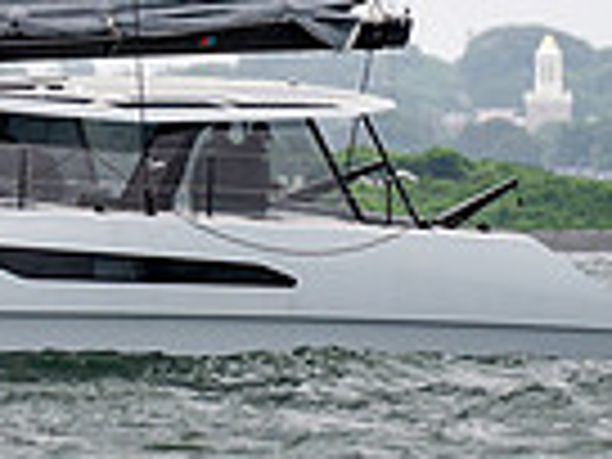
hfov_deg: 1.9
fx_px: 18882
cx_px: -130
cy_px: -212
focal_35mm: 1068
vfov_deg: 1.4
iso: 500
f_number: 4
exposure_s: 1/2000
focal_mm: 250
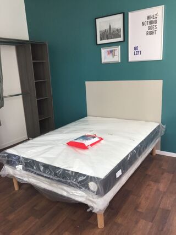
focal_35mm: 29
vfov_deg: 61.7
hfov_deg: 48.2
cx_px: 88
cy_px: 118
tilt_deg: -13.8
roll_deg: +2.9
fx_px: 197
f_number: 2.2
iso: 64
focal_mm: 4.15
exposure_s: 1/33
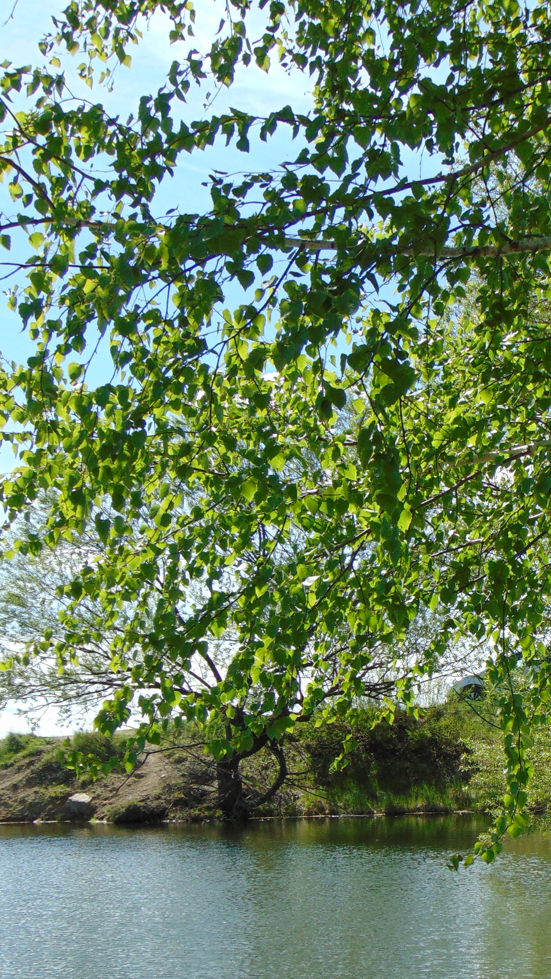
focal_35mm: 55
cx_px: 518
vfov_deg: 37.2
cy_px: 690
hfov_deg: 21.3
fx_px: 1428
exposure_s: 1/800
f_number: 3.2
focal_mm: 6.3
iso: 80
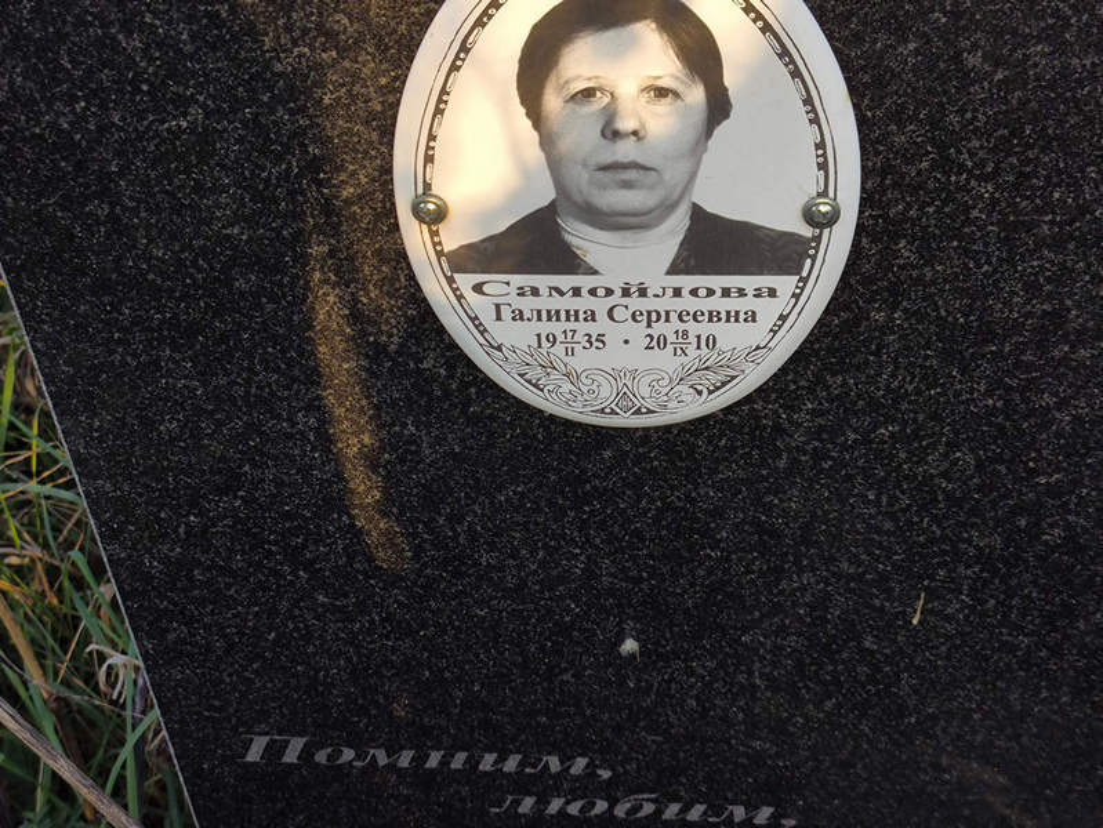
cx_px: 552
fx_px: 1594
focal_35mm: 50
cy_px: 414
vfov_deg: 29.1
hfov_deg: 38.2
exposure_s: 1/187
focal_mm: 4.71
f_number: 1.7
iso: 50
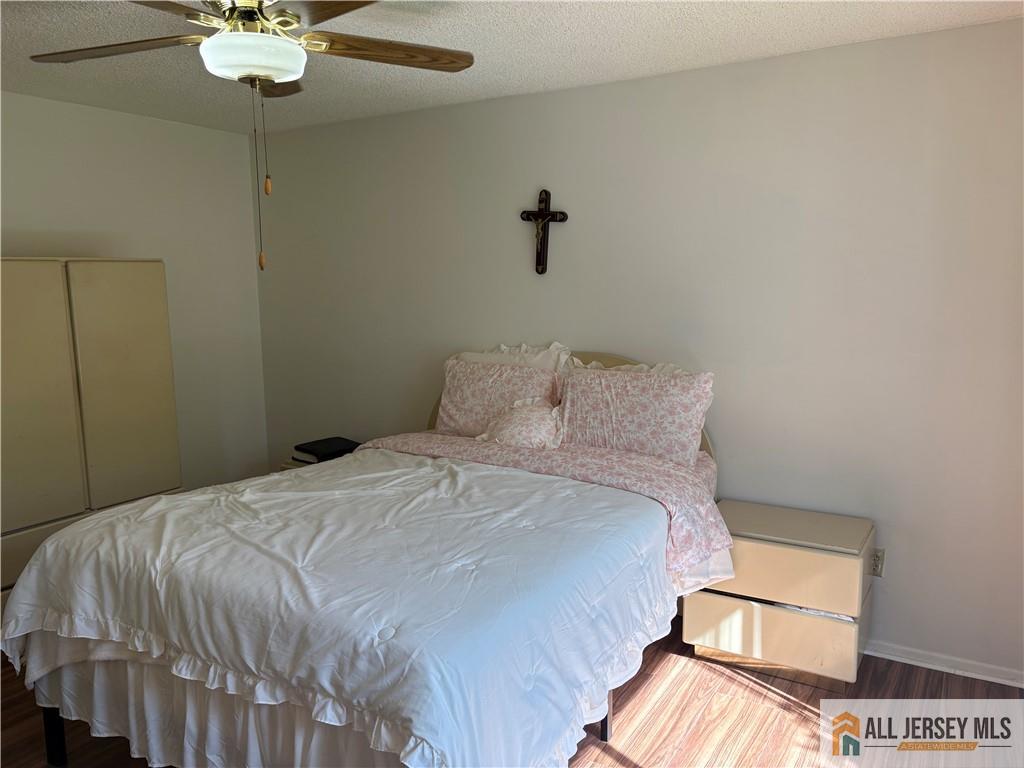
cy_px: 384
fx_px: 769
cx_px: 512
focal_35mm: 26
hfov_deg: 67.3
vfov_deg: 53.1
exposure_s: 1/229
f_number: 1.6
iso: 64
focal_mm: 5.96
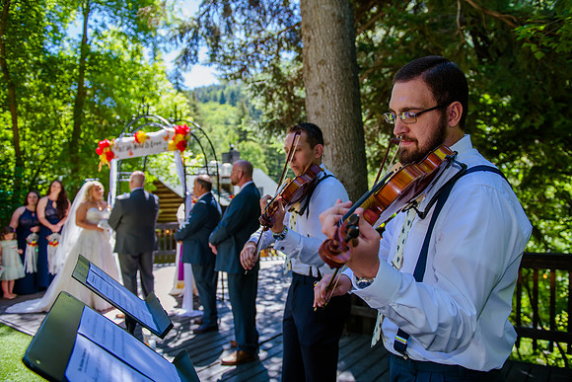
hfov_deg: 70.5
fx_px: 405
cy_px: 181
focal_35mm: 25
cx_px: 301
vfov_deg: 50.5
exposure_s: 1/250
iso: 160
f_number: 2.8
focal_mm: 24
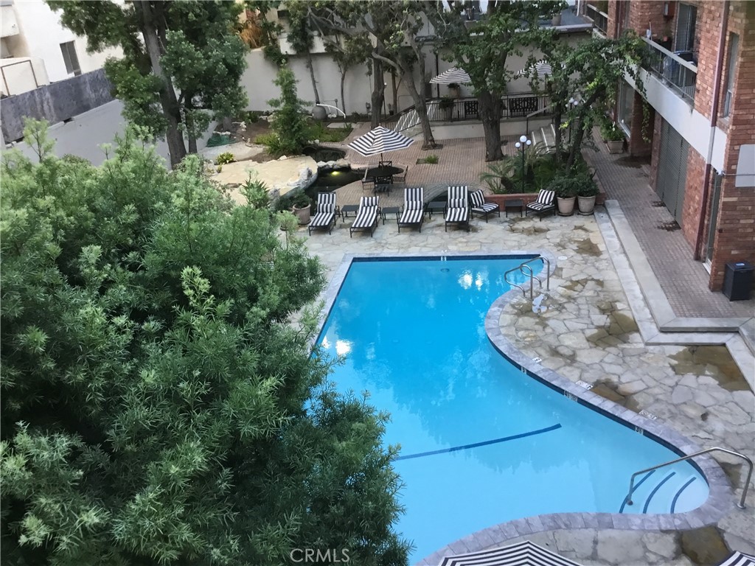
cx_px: 378
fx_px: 676
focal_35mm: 31
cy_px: 283
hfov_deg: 58.4
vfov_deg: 45.4
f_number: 2.4
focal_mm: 3.3
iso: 32
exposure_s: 1/30
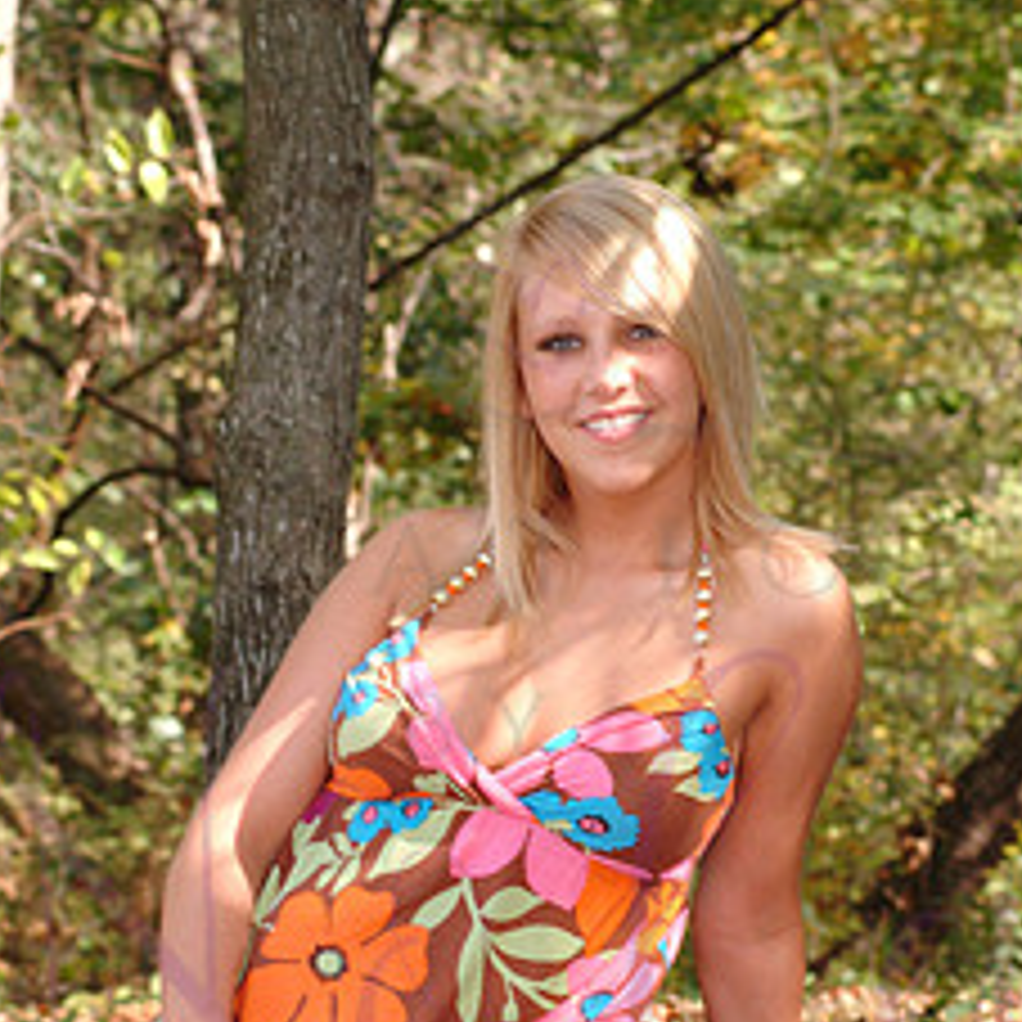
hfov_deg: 8.8
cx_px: 538
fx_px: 6675
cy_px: 716
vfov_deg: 8.7
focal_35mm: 200
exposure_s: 1/125
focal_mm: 79
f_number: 8
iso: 400
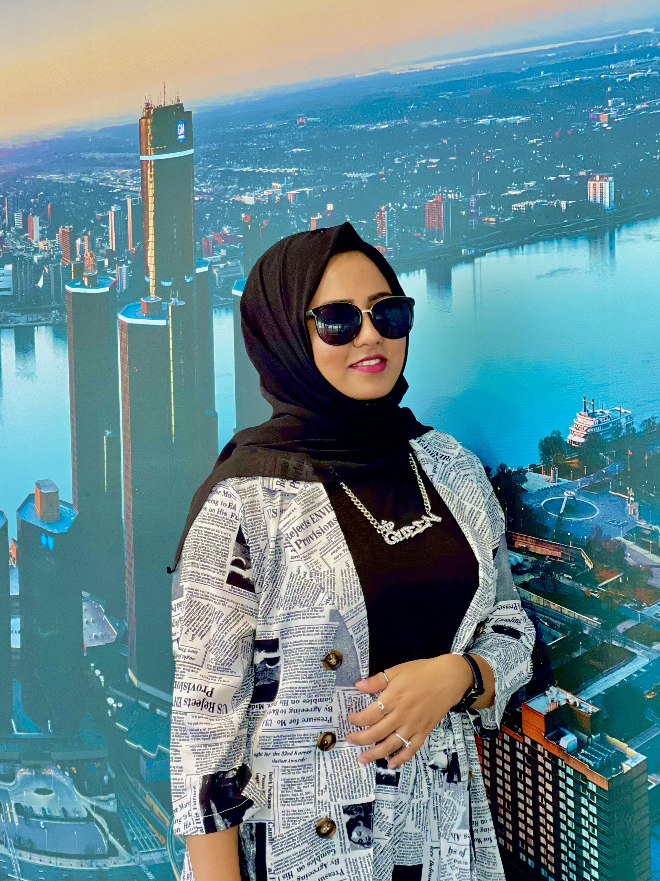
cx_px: 340
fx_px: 2059
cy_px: 428
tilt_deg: -3.3
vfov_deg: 24.1
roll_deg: +1.7
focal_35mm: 81
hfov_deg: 18.2
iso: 160
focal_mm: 7.5
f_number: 2.2
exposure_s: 1/120
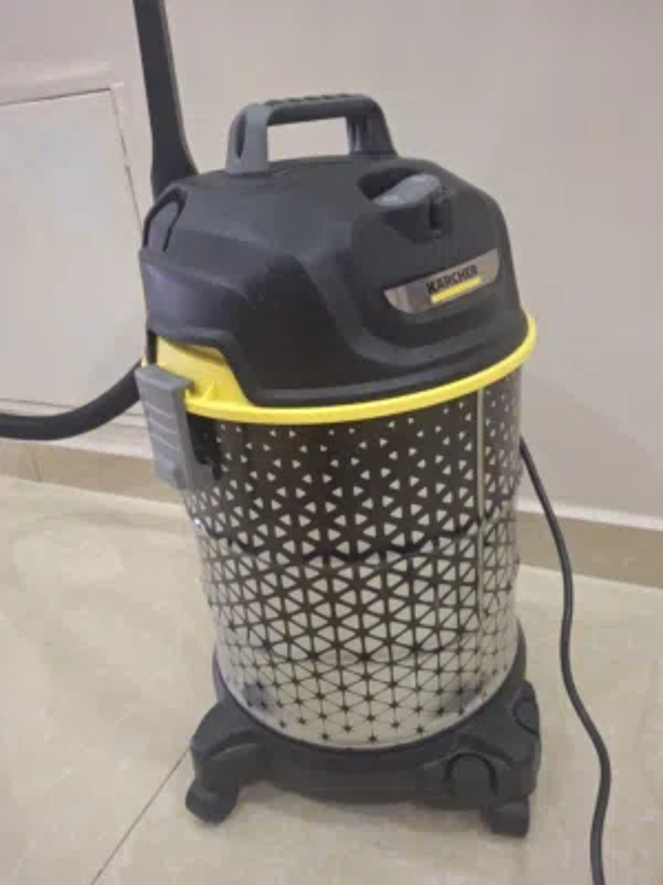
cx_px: 332
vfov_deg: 69.4
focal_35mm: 25
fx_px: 638
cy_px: 442
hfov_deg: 54.9
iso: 250
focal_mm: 4.69
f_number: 1.8
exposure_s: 1/25
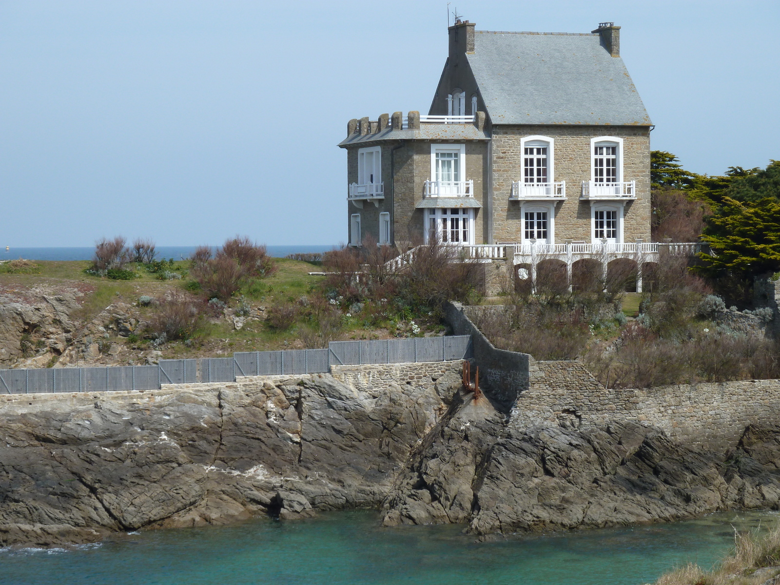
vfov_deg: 14.2
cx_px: 390
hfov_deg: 18.9
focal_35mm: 104
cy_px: 292
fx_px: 2343
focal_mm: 17
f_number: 4.3
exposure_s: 1/500
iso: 80
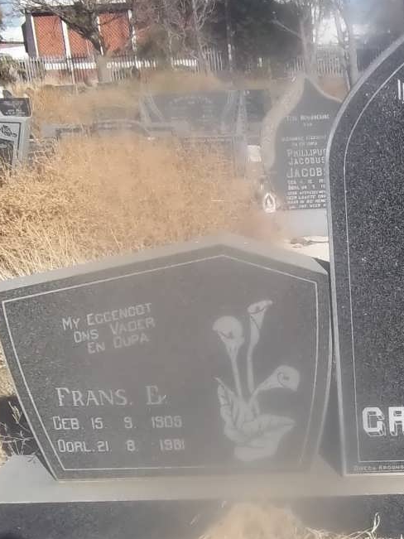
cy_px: 357
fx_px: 918
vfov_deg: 32.4
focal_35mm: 59
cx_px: 436
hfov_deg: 23.4
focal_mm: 5.7
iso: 80
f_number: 5.5
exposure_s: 1/320
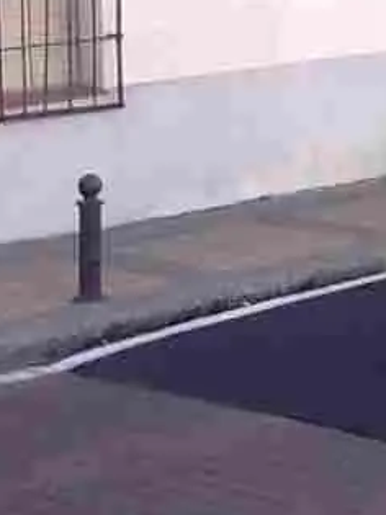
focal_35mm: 134
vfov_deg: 13.8
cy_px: -253
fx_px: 1994
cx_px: 414
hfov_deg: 10.9
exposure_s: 1/230
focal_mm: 2.03
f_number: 2.4
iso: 40
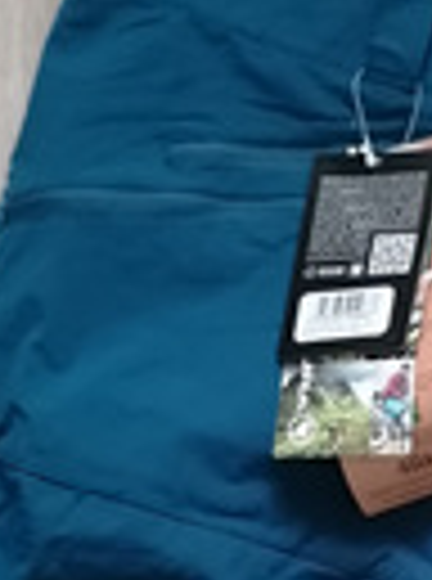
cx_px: 565
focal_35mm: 105
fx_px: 1756
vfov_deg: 18.2
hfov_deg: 13.5
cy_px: 607
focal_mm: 4.75
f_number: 1.8
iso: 400
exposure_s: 1/33.3
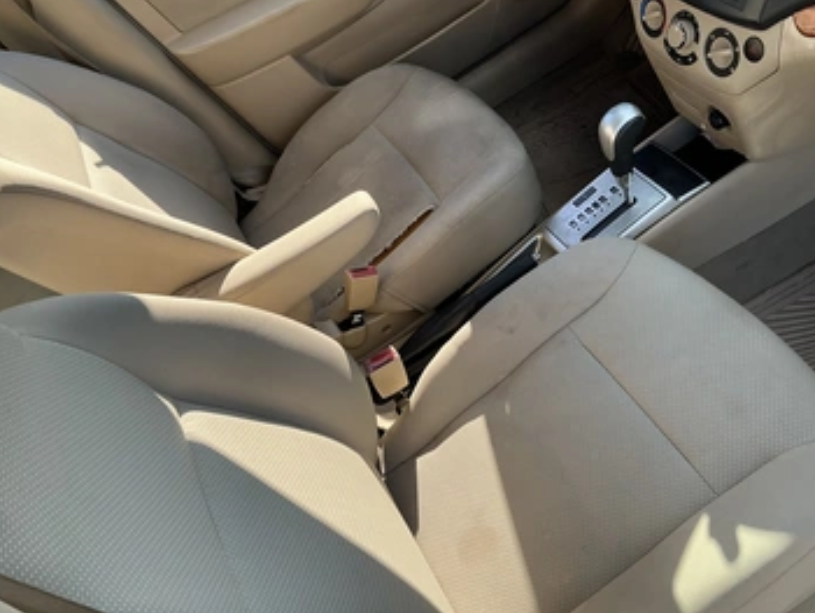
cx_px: 412
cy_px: 326
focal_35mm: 32
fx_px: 754
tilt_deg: -47.5
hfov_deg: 56.8
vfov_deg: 44.2
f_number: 1.8
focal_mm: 3
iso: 25
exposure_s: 1/268
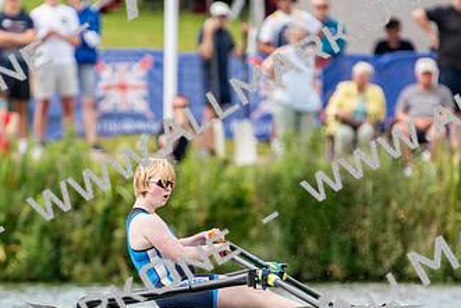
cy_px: 225
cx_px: 199
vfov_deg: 1.3
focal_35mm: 1050
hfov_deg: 2.0
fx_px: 13451
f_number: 6.3
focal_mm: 600
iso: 640
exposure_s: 1/1600
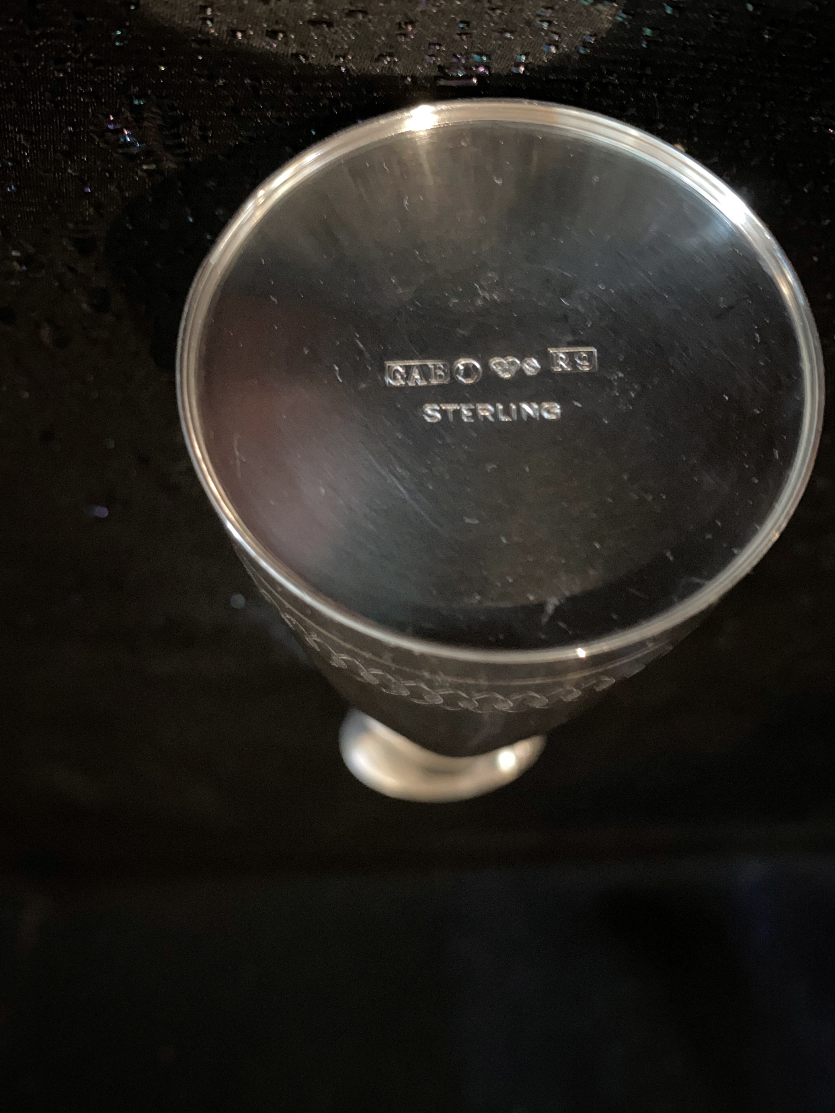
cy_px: 548
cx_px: 404
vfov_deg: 65.3
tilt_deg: -22.9
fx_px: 868
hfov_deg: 51.3
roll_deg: +0.6
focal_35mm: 27
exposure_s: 1/4
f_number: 1.8
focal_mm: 4.25
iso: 640
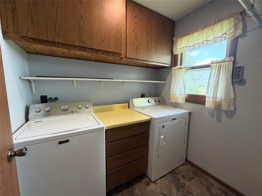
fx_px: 106
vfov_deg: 85.7
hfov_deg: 102.1
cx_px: 131
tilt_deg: -6.1
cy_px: 98
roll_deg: -0.6
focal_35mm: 14
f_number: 2.2
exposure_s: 1/60
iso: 250
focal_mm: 2.22
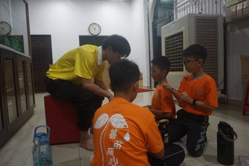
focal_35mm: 27
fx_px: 187
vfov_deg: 47.9
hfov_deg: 67.4
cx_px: 124
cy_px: 83
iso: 2500
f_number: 3.5
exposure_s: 1/160
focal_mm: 18
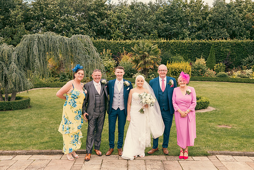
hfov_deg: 50.7
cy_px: 85
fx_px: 268
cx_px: 127
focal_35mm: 38
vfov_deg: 35.1
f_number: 6.3
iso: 200
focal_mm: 38
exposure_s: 1/400
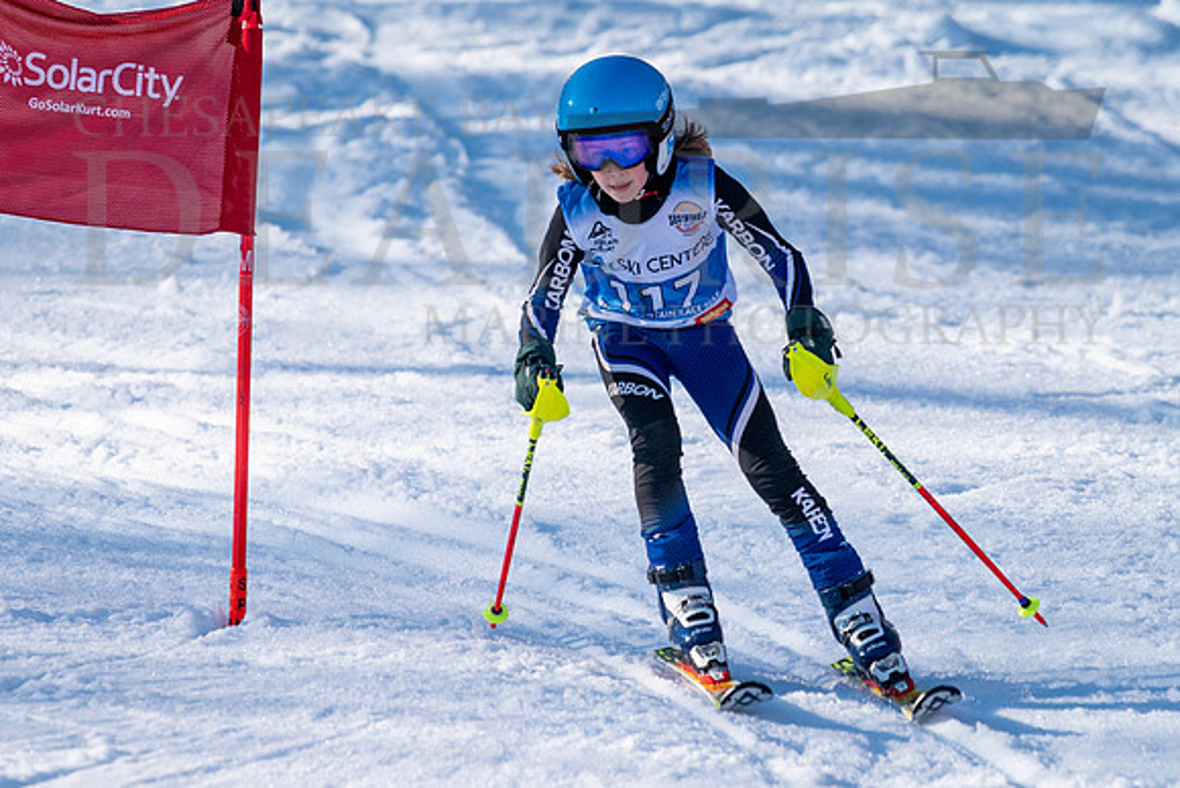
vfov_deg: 2.2
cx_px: 526
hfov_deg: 3.2
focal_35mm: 636
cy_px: 434
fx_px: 20840
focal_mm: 560
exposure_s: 1/3200
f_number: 8
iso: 640
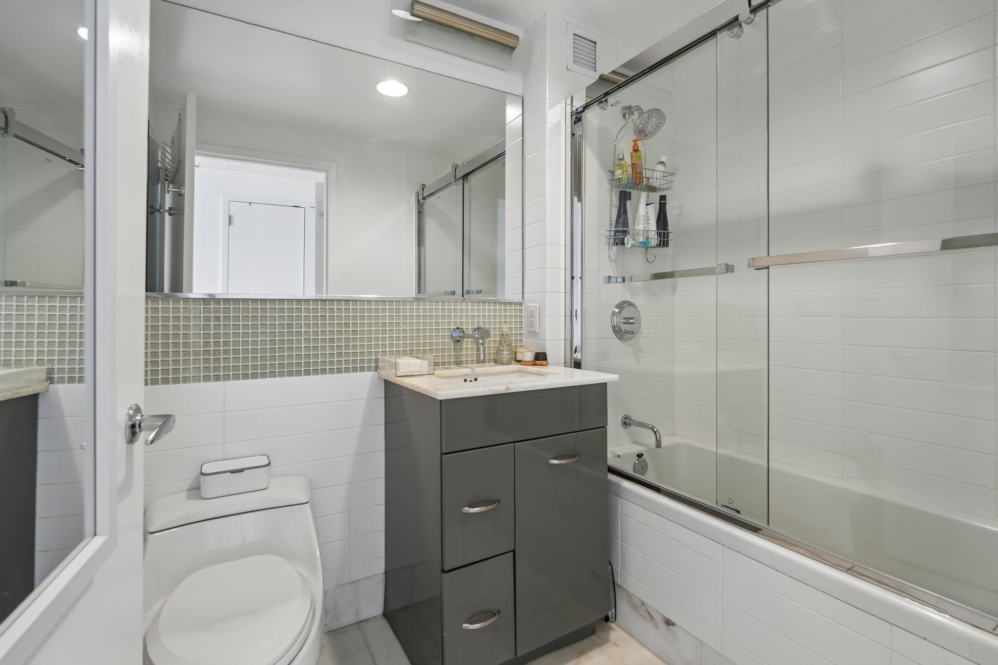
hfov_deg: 96.7
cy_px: 332
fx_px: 443
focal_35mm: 16
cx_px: 499
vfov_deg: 73.7
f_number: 8
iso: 400
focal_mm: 16
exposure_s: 1/6
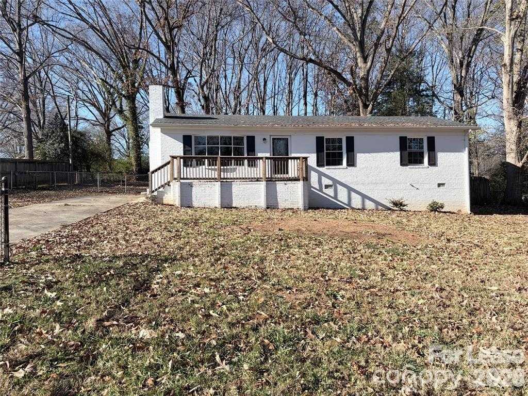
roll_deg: +1.6
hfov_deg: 67.3
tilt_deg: +1.9
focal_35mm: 26
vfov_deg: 53.1
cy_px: 198
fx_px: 397
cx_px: 264
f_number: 1.6
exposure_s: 1/2538
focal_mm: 5.96
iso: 50
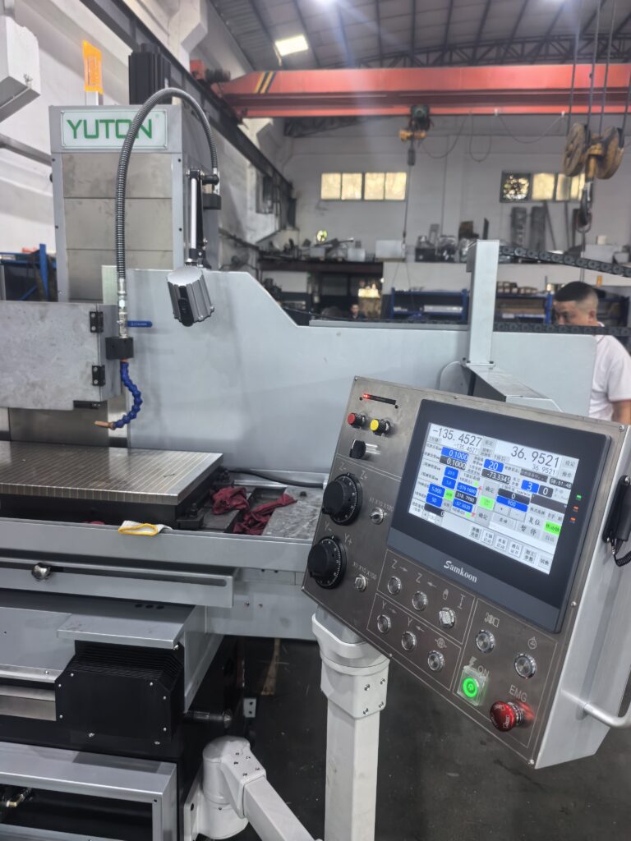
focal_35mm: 24
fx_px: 583
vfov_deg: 71.6
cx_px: 316
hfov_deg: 56.8
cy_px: 420
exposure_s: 1/100
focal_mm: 6.98
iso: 200
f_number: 1.4
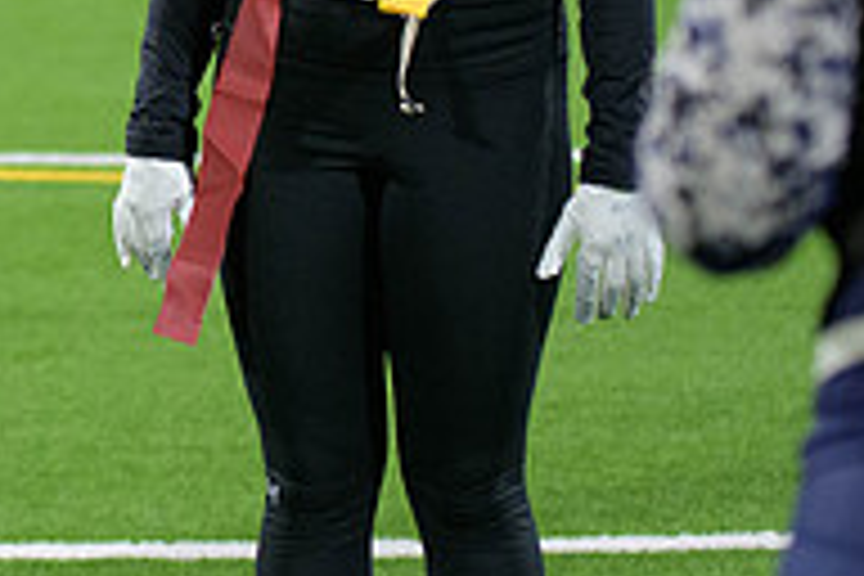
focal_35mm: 211
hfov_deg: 9.6
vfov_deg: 6.5
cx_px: -148
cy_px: -182
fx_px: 5064
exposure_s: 1/640
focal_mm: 70
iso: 4000
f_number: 2.8
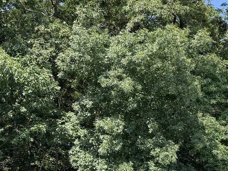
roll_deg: +0.8
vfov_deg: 17.2
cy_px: 102
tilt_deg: +17.7
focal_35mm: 86
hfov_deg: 22.8
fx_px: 566
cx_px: 104
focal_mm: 6.76
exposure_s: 1/1770
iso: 100
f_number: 1.78
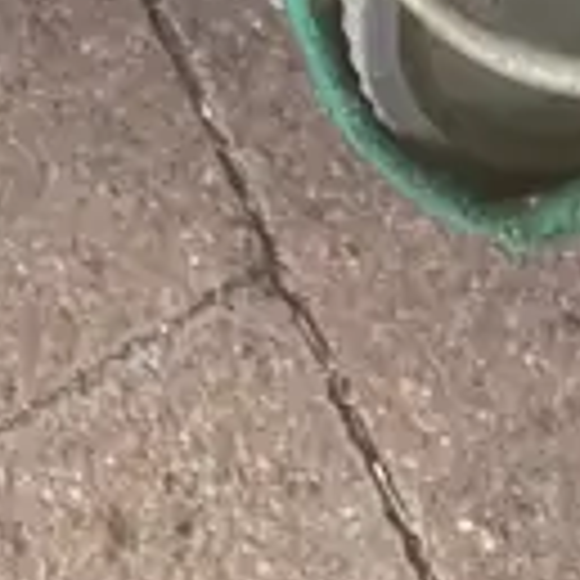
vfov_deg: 7.7
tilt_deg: -70.8
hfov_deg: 8.6
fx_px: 3734
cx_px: 1025
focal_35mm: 197
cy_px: -1169
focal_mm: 3.99
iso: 80
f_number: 1.8
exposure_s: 1/110
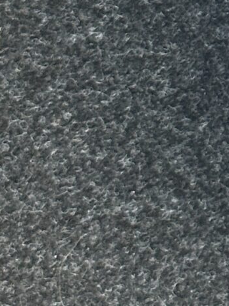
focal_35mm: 265
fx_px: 2337
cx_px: 630
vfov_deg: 7.3
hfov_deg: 5.3
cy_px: -195
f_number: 1.78
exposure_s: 1/33
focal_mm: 6.86
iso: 200
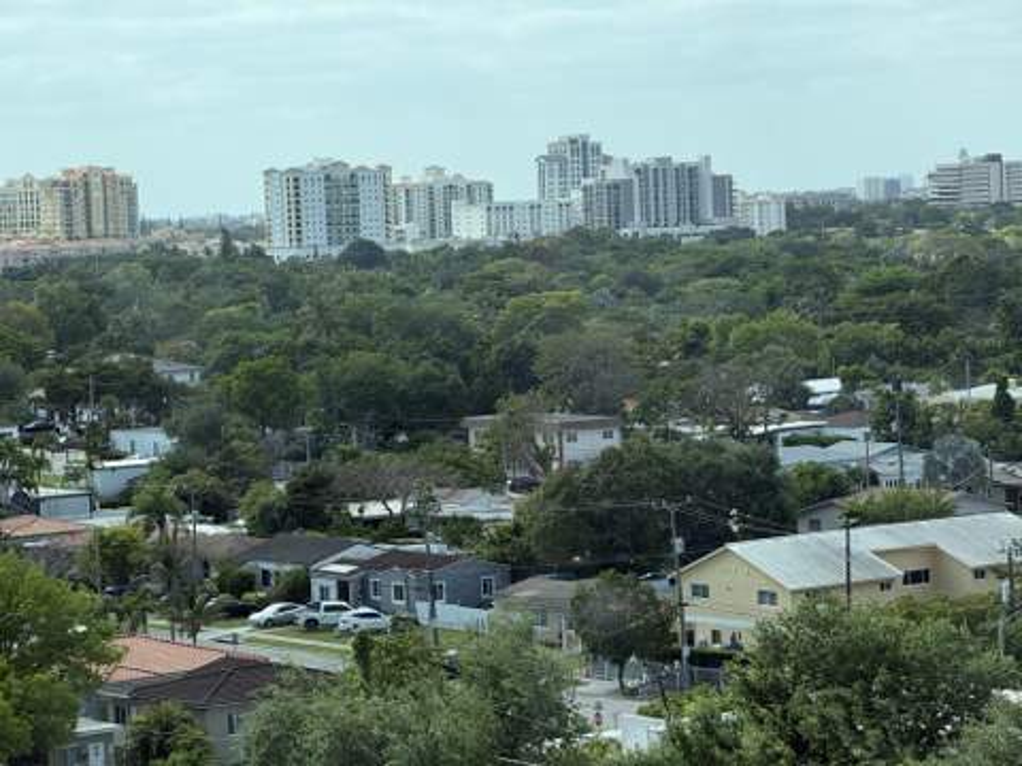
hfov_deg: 16.4
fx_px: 3543
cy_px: 383
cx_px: 511
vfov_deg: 12.3
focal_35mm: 120
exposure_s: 1/1186
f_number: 2.8
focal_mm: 15.66
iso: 64
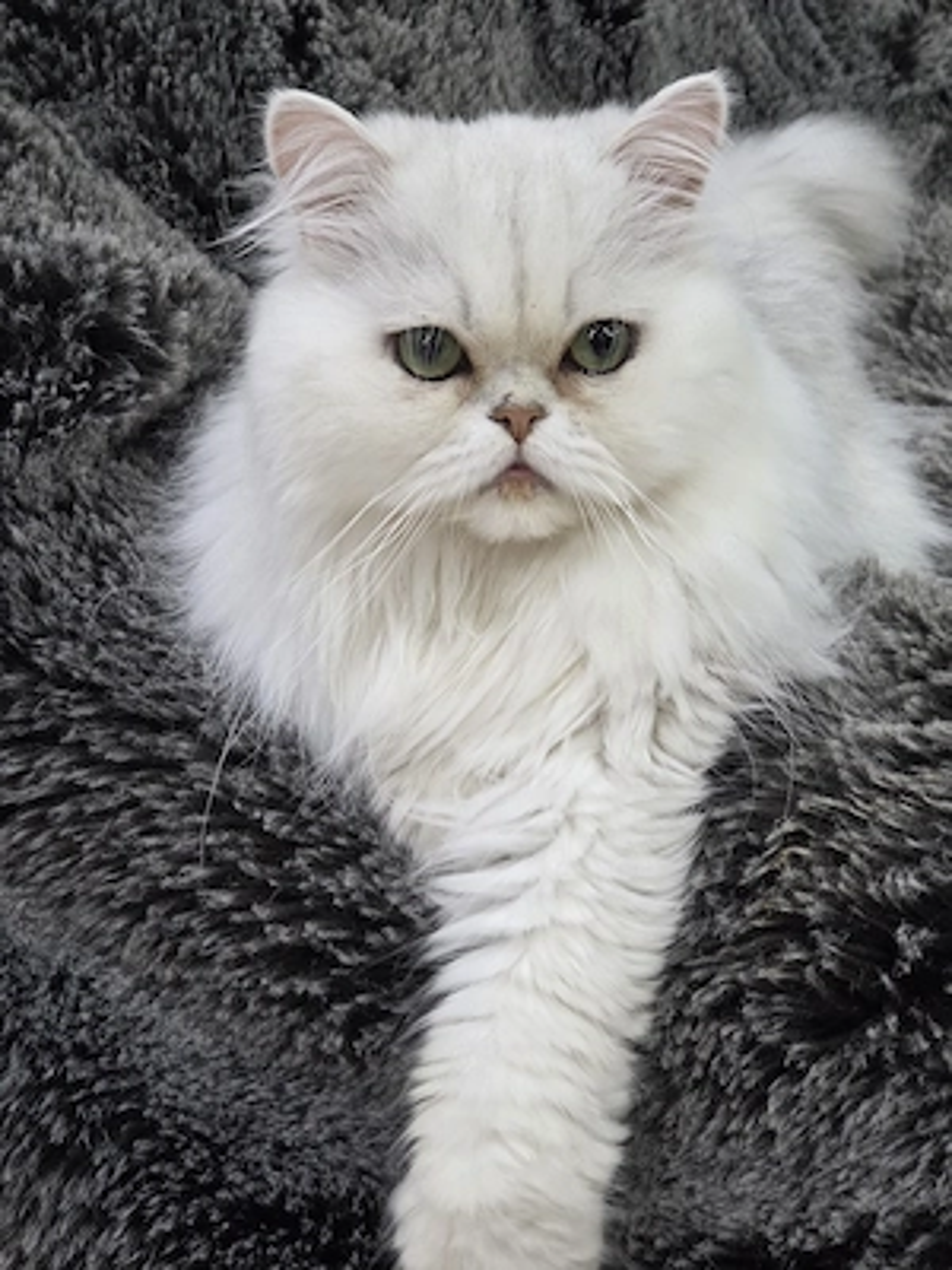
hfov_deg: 21.3
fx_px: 2530
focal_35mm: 69
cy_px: 635
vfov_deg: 28.2
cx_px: 476
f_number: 2.4
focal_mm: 7
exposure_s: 1/50.3
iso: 250
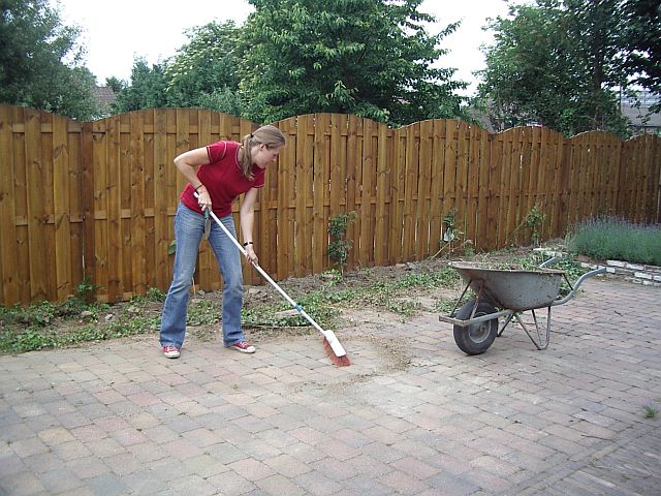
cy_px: 248
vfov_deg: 37.7
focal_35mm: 38
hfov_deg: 49.0
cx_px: 330
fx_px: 726
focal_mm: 5.8
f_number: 2.6
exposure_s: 1/160
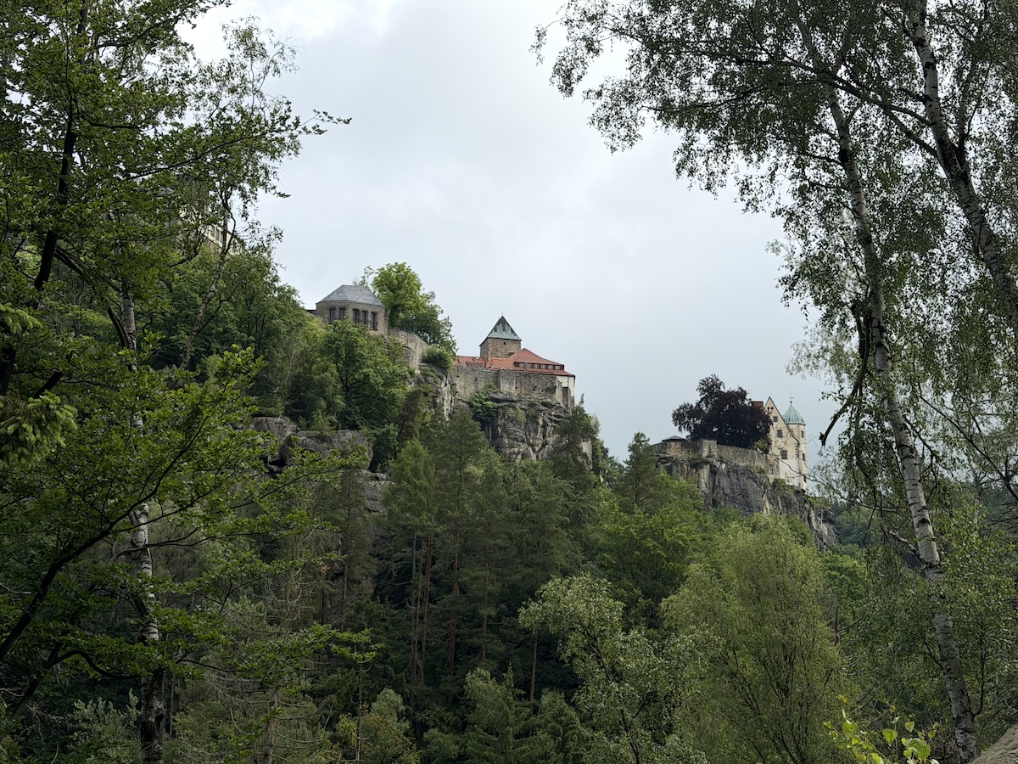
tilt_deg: +14.8
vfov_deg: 30.3
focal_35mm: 48
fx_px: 1412
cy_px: 382
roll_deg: +0.0
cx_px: 509
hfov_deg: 39.7
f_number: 1.78
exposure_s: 1/3378
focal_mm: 6.76
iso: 64
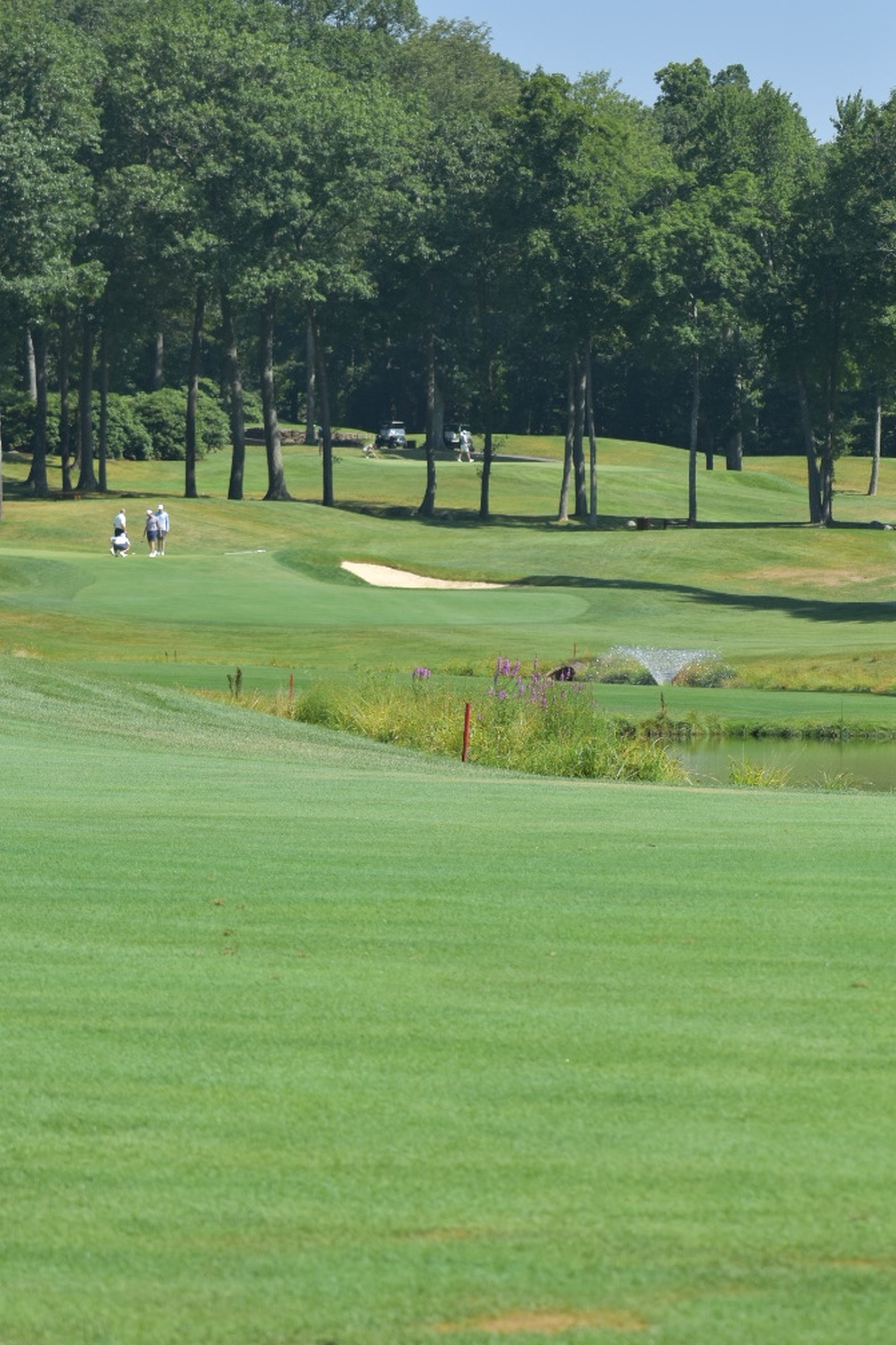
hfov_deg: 8.1
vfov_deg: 12.2
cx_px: 486
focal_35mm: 169
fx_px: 6311
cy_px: 490
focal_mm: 70
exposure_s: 1/1000
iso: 200
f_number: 5.6
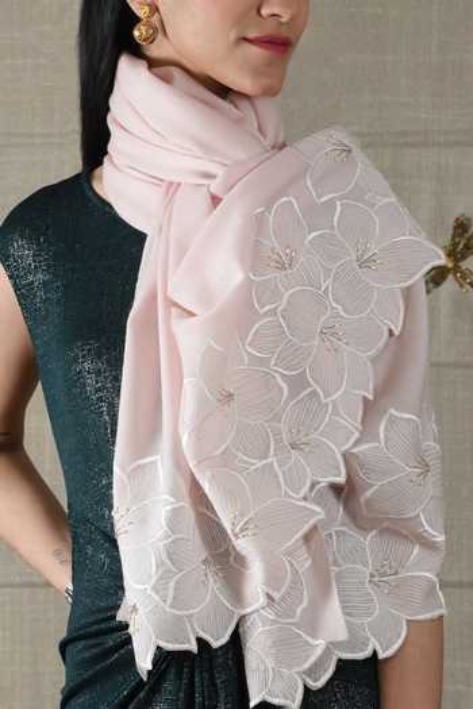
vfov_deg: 10.3
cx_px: 236
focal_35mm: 200
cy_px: 354
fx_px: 3941
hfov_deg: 6.9
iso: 160
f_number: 20
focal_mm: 200
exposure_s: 1/100
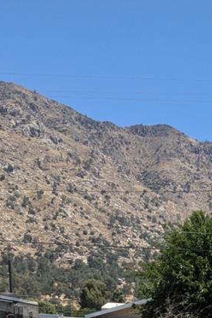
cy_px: 532
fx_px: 883
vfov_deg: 17.4
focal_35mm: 100
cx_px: 343
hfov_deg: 12.8
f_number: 1.73
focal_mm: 4.38
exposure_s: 1/2924
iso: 58
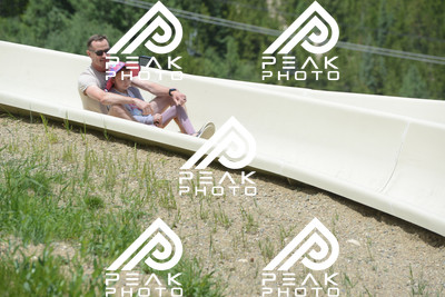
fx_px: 2411
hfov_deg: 10.5
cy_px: 148
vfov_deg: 7.0
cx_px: 222
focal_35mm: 195
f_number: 6.3
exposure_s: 1/640
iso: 220
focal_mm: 195
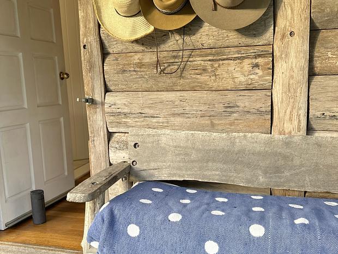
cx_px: 169
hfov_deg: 71.5
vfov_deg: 56.9
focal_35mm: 24
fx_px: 235
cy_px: 127
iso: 100
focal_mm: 6.86
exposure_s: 1/121
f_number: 1.78
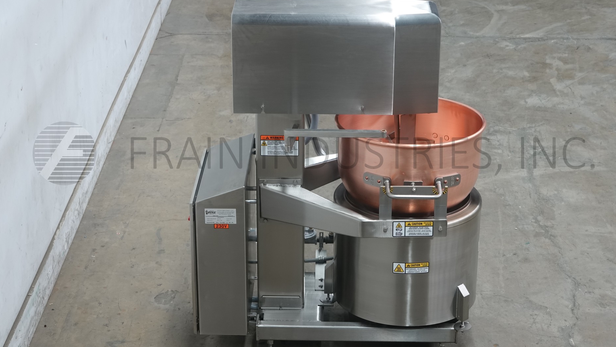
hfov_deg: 27.2
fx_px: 1274
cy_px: 173
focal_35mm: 78
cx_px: 319
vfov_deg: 15.5
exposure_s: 1/80
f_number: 4
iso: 400
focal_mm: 24.84
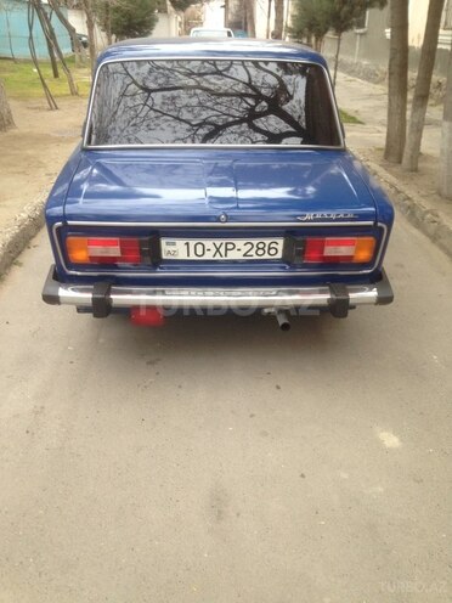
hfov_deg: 42.9
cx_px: 226
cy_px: 302
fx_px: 575
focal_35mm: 33
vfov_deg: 55.4
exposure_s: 1/120
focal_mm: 4.12
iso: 64
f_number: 2.4
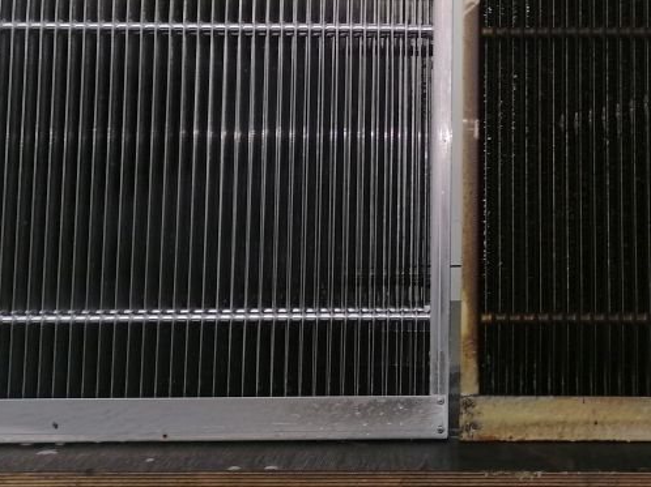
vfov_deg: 29.7
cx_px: 476
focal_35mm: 47
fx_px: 883
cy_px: 61
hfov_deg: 39.5
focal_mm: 5.3
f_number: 1.8
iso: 80
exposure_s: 1/33.3
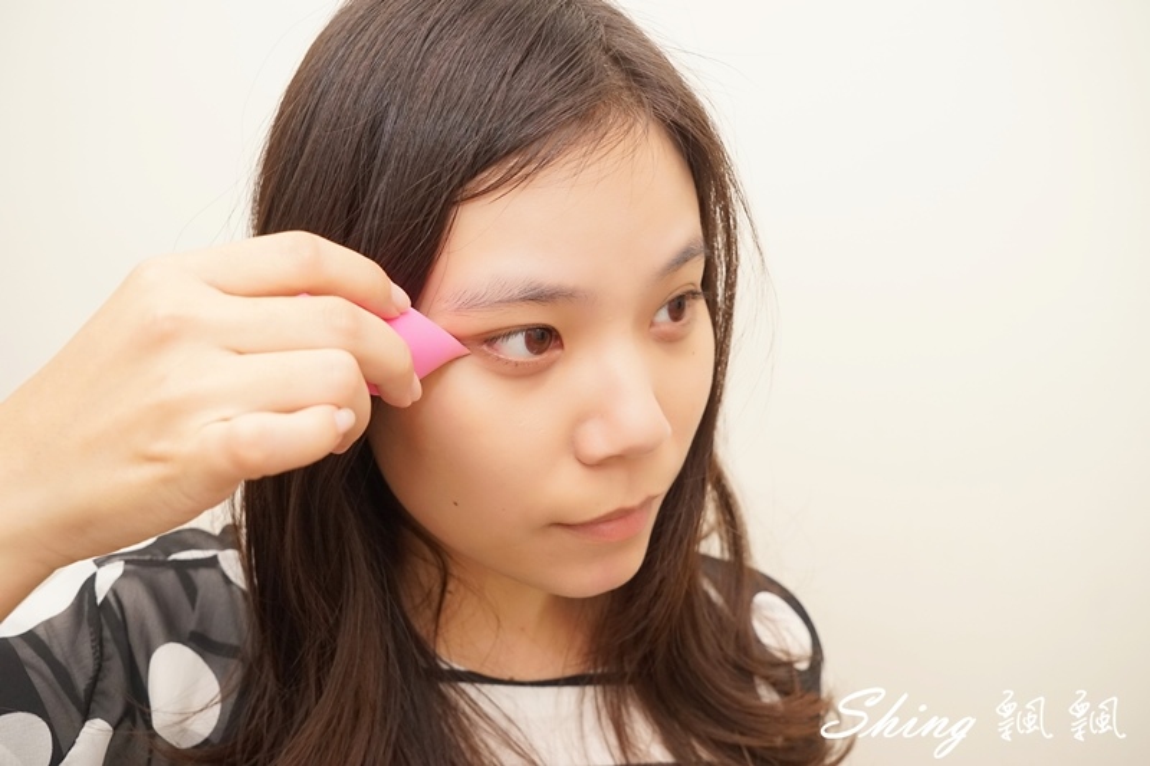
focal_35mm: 34
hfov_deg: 55.8
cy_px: 383
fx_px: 1086
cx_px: 575
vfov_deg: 38.9
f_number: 7.1
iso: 1600
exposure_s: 1/60
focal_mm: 34
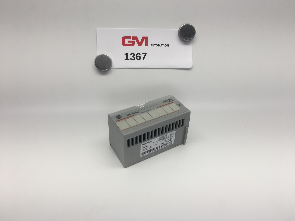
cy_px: 110
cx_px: 148
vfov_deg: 48.2
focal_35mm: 29
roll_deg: -3.1
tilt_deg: -36.6
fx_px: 247
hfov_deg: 61.7
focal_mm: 4.15
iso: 25
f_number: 2.2
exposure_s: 1/318
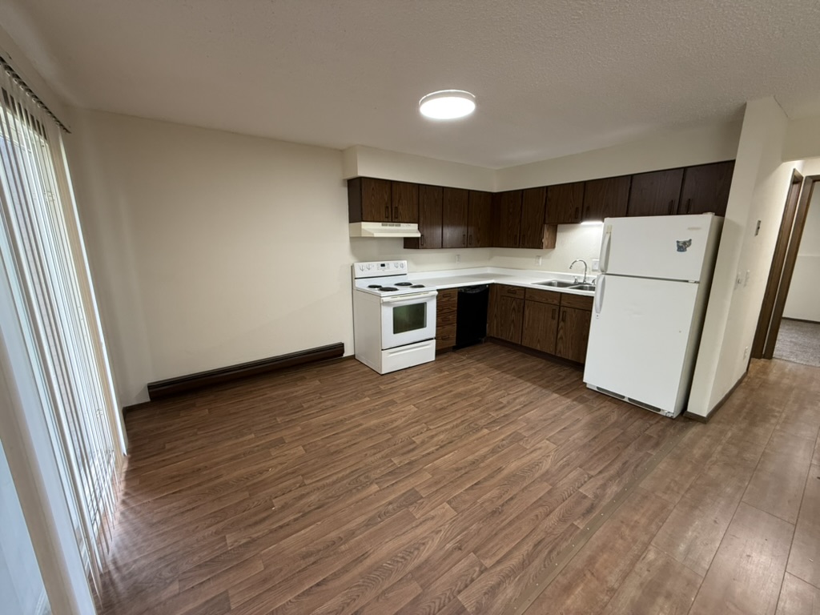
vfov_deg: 85.7
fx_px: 332
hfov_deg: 102.1
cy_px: 308
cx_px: 410
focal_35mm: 14
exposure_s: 1/60
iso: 250
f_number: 2.2
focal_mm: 2.22
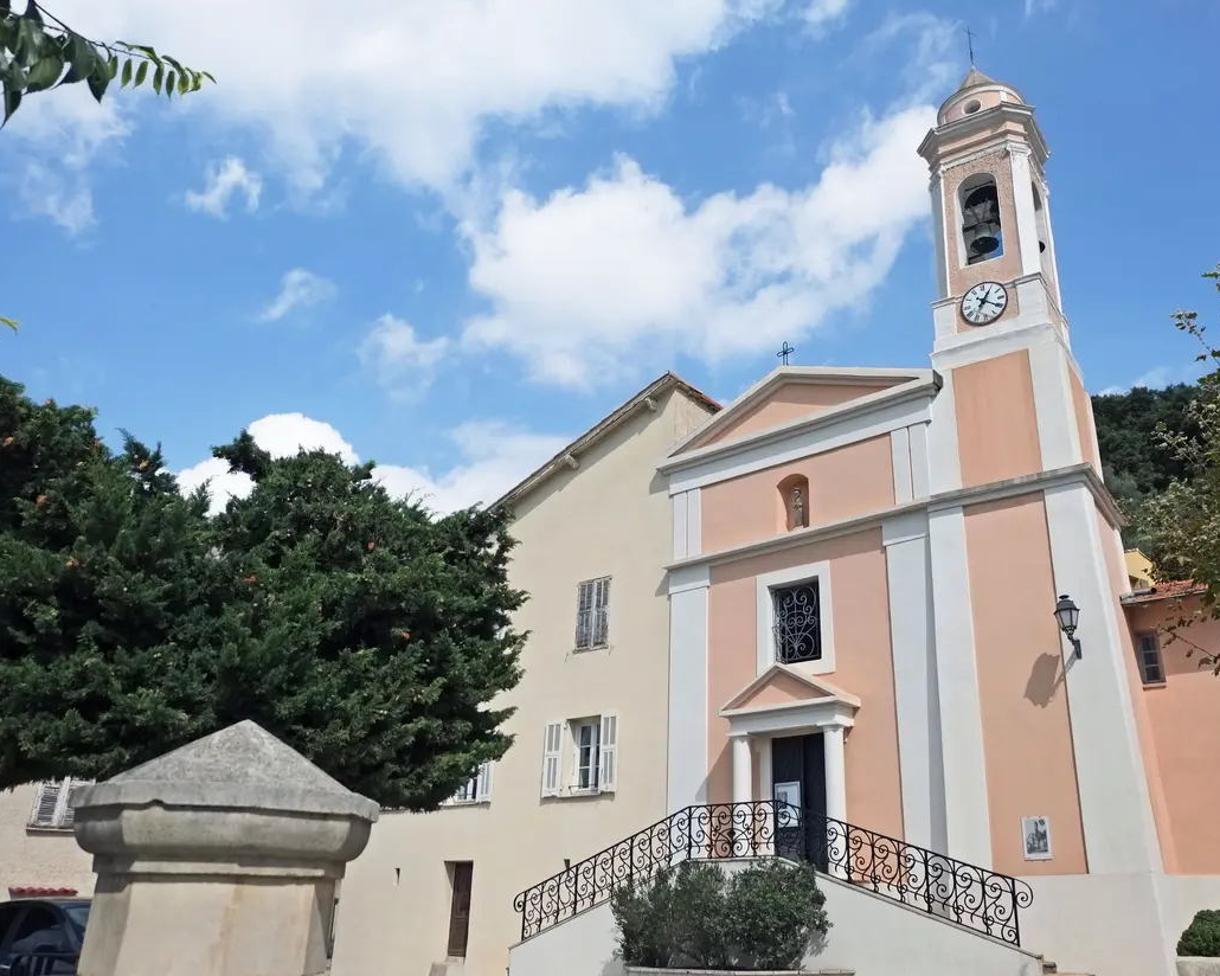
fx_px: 1011
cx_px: 743
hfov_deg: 61.6
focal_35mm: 28
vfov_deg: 51.5
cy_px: 496
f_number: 4.5
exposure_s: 1/2500
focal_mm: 16
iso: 200
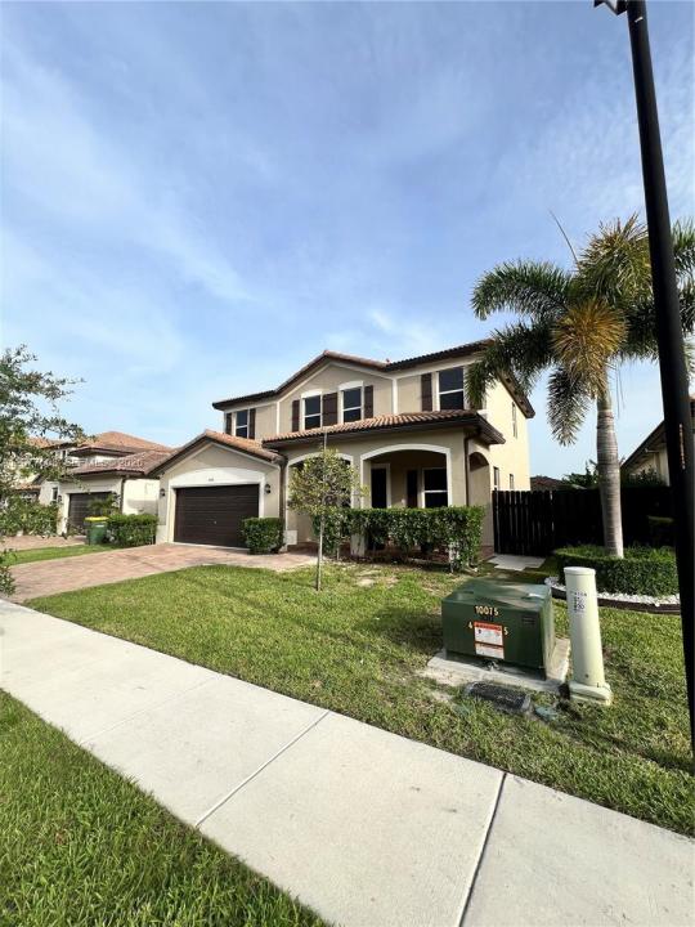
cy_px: 464
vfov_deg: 106.2
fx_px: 348
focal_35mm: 13
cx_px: 348
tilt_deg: +7.6
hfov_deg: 89.9
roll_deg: -0.3
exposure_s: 1/911
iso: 32
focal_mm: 1.57
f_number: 1.8
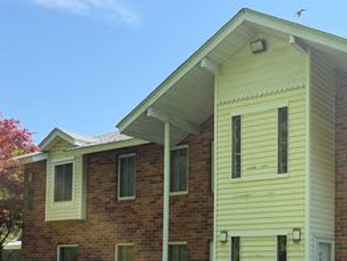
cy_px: 231
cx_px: 298
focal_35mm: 46
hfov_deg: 38.9
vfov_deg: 30.3
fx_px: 461
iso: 100
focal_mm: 6.76
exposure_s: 1/1522
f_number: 1.78
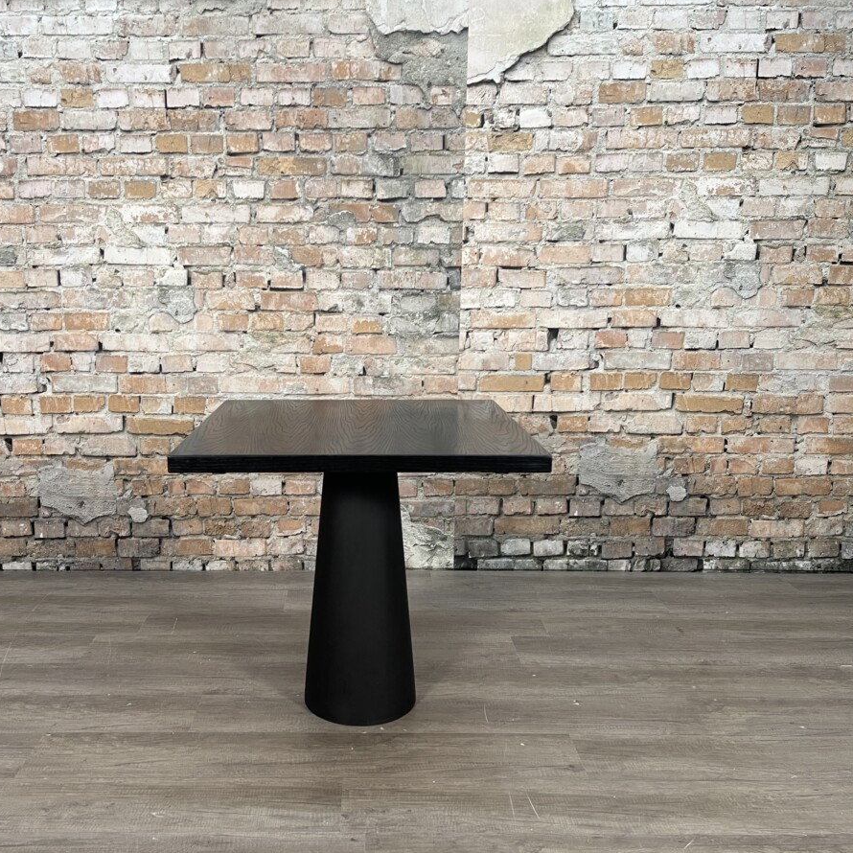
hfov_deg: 52.3
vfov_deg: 52.5
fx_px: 864
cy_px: 426
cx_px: 363
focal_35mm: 31
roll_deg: +0.0
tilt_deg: -11.3
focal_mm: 5.1
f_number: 1.6
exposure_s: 1/50
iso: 80
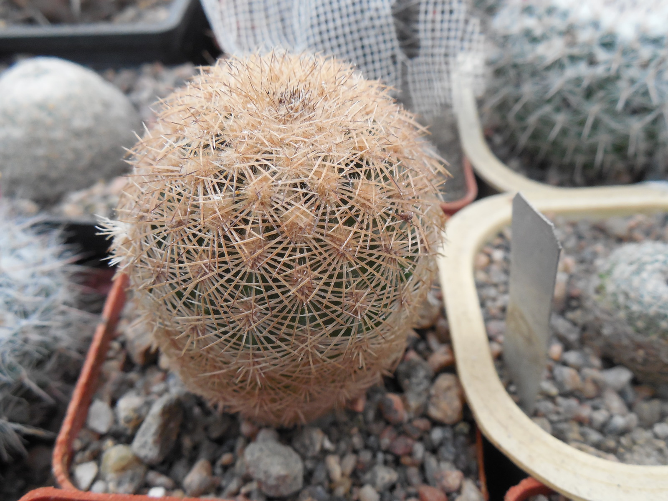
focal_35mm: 31
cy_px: 250
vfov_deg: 45.4
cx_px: 334
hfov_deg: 58.4
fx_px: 598
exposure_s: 1/30
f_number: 3.6
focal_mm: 5.6
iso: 320
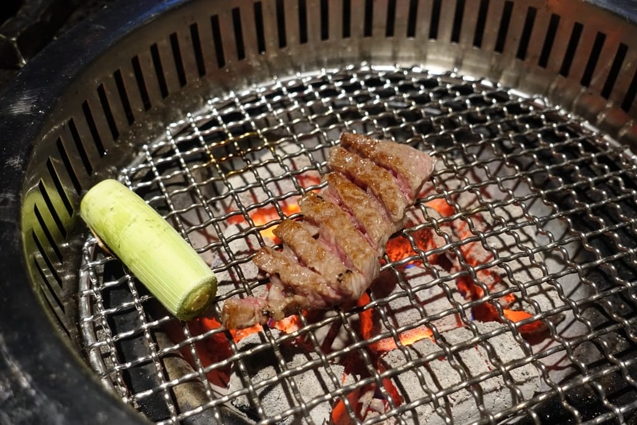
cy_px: 212
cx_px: 318
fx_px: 602
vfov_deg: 38.9
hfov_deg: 55.8
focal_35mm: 34
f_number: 2.8
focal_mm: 12.64
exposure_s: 1/80
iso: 1600
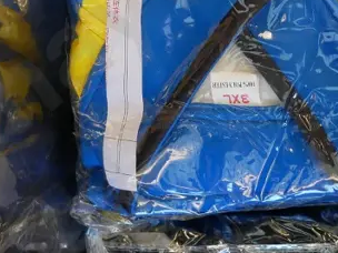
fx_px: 1513
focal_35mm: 155
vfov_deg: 9.5
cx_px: 209
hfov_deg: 12.7
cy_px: -44
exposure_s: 1/60
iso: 640
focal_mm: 23
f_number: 4.3
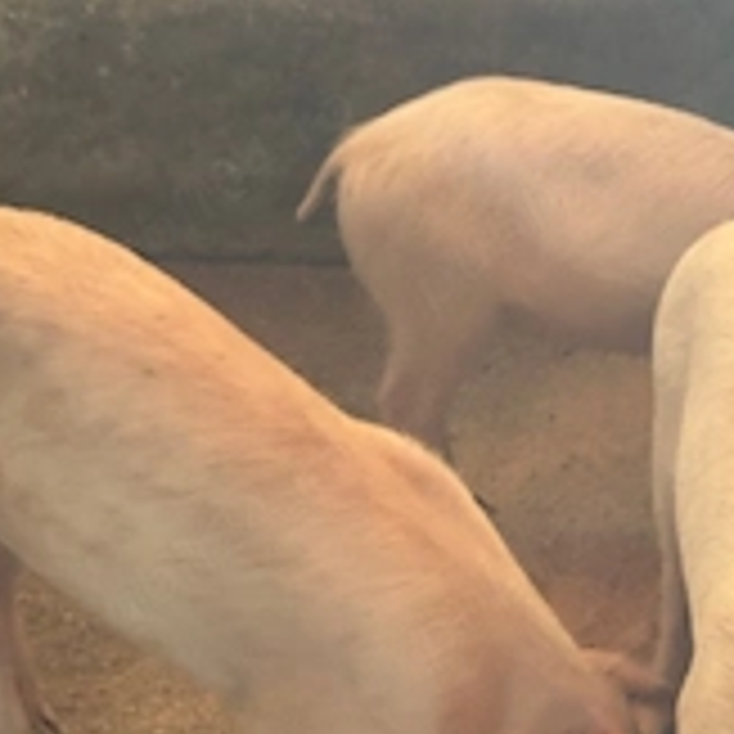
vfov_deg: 16.6
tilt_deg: -31.4
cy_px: 603
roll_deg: -3.2
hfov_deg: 16.5
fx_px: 2495
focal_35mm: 104
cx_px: 648
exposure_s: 1/40
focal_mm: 6.86
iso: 400
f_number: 1.78
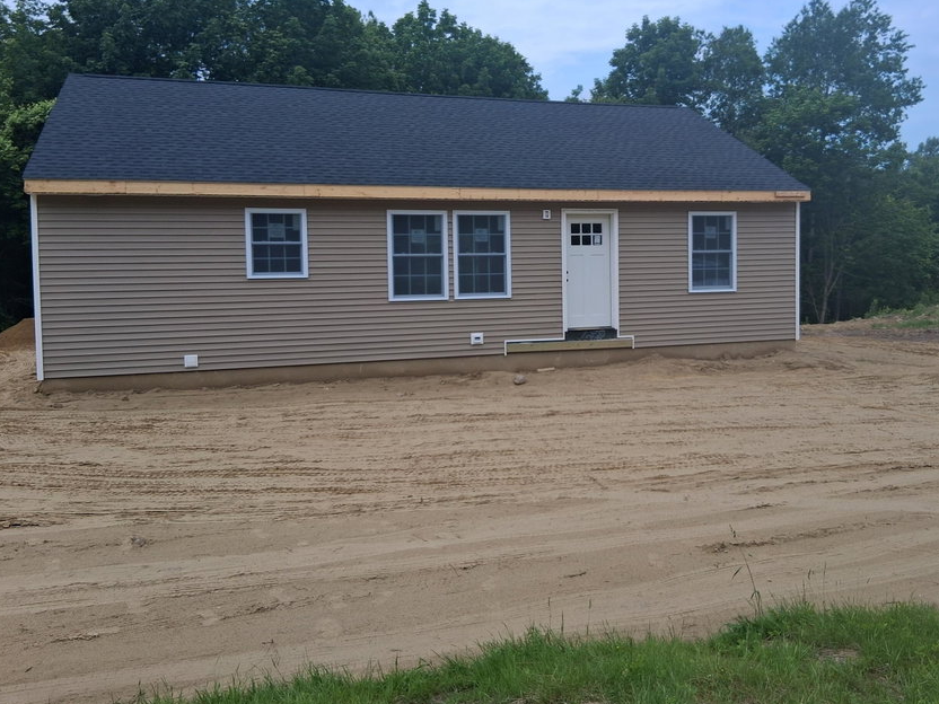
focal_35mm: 32
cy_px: 303
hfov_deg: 56.6
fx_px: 868
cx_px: 530
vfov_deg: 44.1
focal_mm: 3.98
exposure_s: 1/671
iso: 25
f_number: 1.8
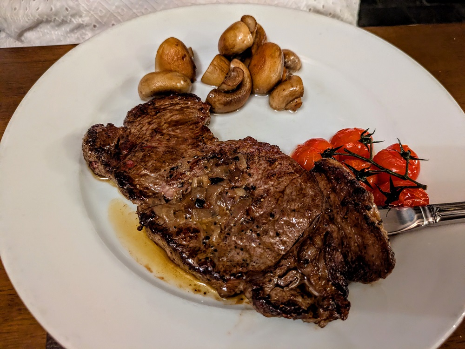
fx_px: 336
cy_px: 174
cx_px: 232
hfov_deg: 69.4
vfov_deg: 54.9
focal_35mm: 25
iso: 1315
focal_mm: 5.43
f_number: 1.89
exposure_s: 1/25
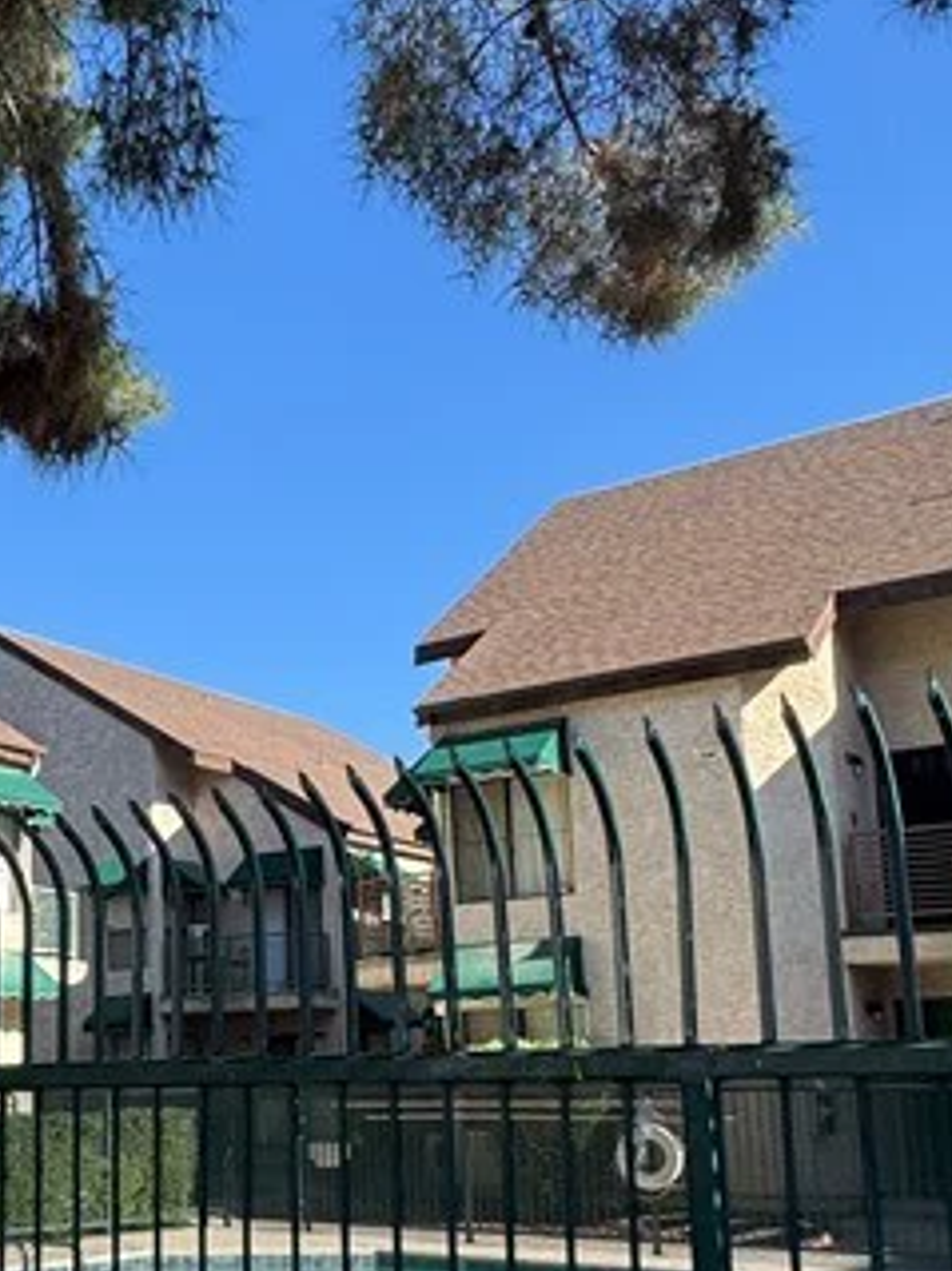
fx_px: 1651
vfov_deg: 41.5
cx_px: -36
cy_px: 849
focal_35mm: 45
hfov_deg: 29.6
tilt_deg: +10.5
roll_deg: +0.1
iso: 40
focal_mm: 2.22
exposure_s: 1/756
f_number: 2.2
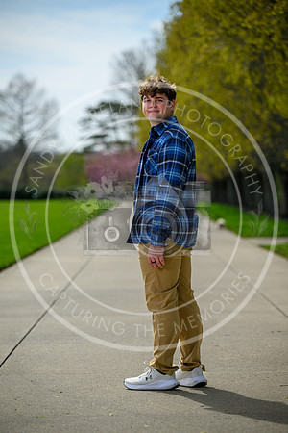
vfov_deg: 15.2
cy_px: 216
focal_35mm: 135
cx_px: 144
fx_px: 1620
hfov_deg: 10.2
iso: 100
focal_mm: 135
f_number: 3.2
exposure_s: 1/1250
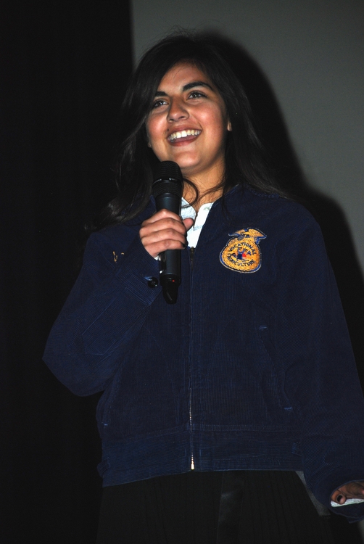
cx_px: 182
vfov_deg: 10.1
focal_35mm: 202
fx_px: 3063
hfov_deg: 6.8
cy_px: 272
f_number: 5.6
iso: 220
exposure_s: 1/60
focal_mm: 135
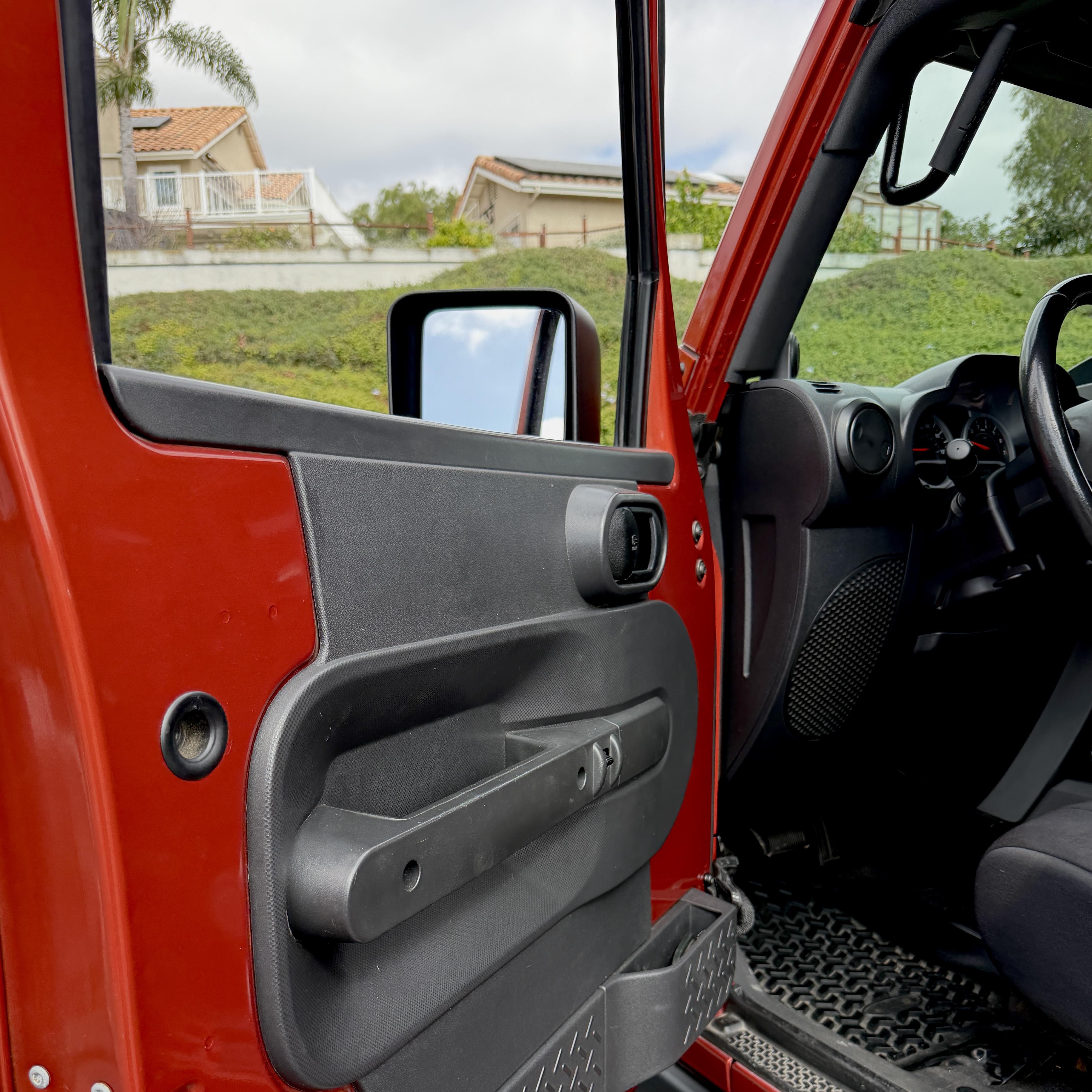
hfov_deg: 55.6
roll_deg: -0.4
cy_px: 720
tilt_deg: -12.0
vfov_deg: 54.6
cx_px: 547
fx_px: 1035
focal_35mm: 29
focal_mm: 6.76
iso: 100
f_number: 1.78
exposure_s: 1/708
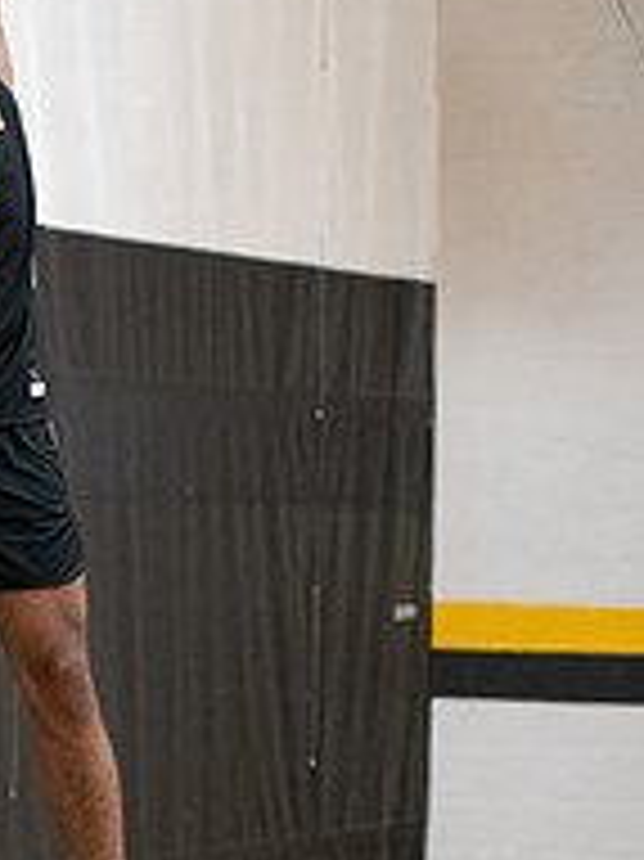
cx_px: -27
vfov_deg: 8.3
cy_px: 441
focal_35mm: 238
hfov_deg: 6.2
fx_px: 5910
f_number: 2.8
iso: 2000
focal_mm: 70
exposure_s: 1/200
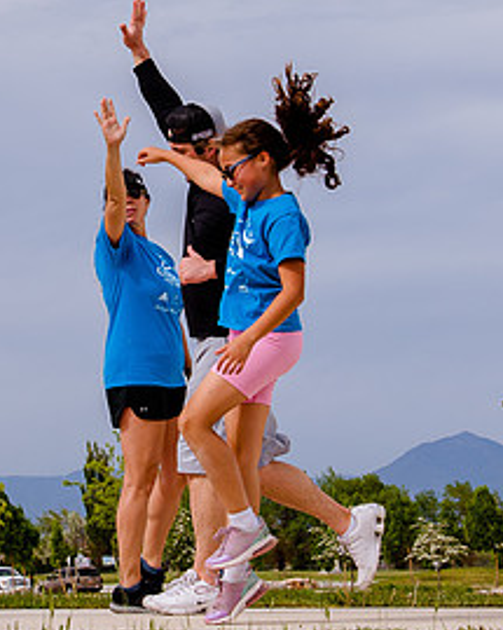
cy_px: 156
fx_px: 2588
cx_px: 86
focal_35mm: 139
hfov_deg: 11.1
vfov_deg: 13.8
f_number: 8
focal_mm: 48
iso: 200
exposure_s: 1/640
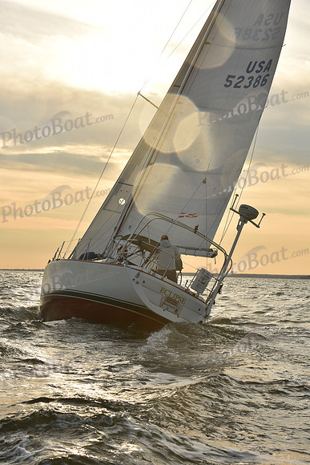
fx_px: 904
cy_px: 232
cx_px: 155
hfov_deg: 19.5
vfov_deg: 28.8
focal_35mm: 70
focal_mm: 70
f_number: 13
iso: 250
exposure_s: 1/400
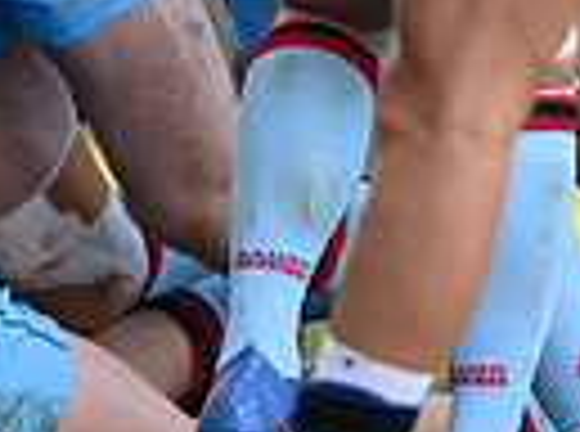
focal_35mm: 2396
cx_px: -914
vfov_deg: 0.6
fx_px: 40034
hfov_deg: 0.8
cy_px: -34
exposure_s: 1/1250
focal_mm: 400
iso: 1000
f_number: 3.5
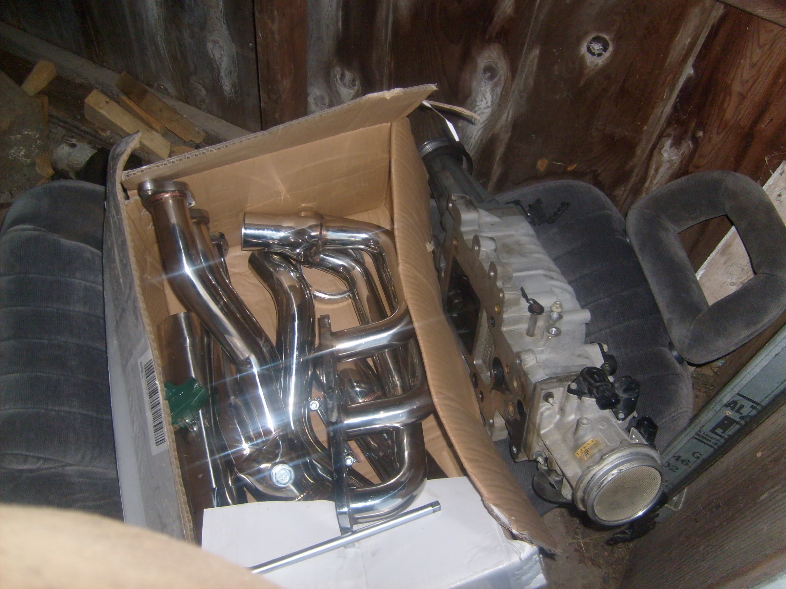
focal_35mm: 35
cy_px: 294
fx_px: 795
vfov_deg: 40.7
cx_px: 393
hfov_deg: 52.6
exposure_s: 1/45
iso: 100
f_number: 2.8
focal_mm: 5.8
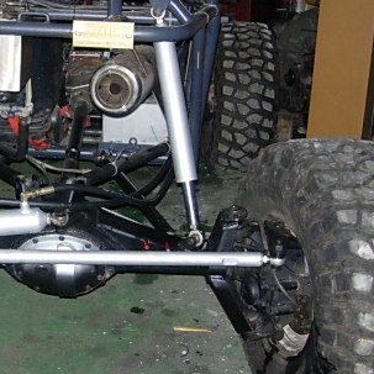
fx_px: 868
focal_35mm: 71
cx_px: 58
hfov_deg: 23.8
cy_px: 199
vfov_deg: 24.3
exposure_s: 1/117
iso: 145
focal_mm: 7.8
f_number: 2.8
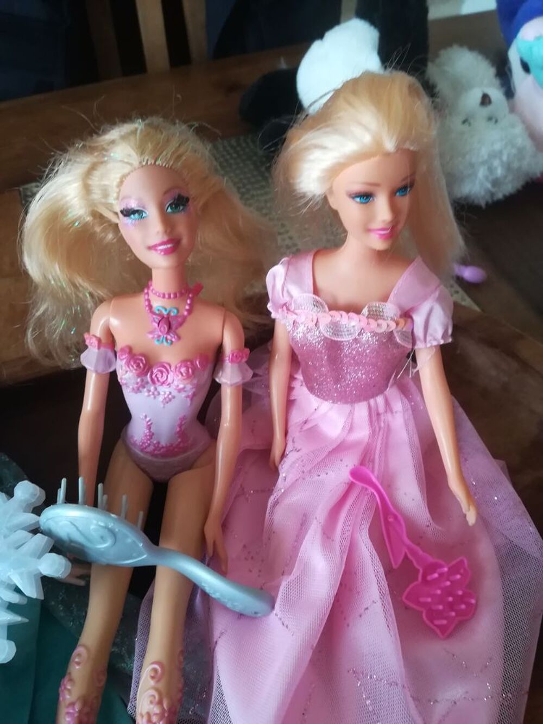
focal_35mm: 26
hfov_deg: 53.1
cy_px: 362
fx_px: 544
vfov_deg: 67.3
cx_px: 272
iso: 320
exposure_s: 1/33.3
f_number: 2.2
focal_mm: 3.83
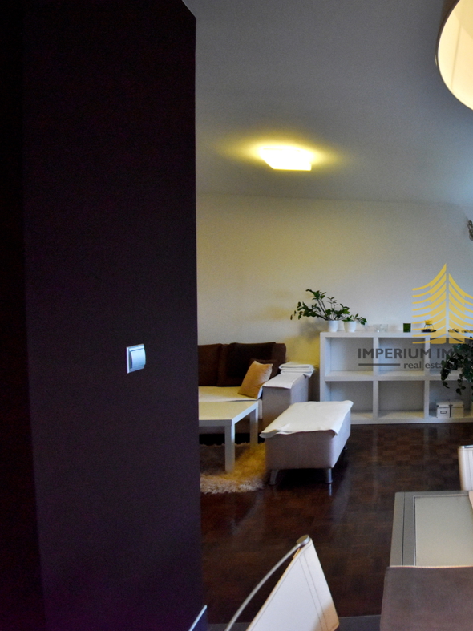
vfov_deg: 76.4
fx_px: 401
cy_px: 317
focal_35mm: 22
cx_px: 447
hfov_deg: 51.8
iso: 1400
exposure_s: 1/125
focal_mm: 10
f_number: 4.5
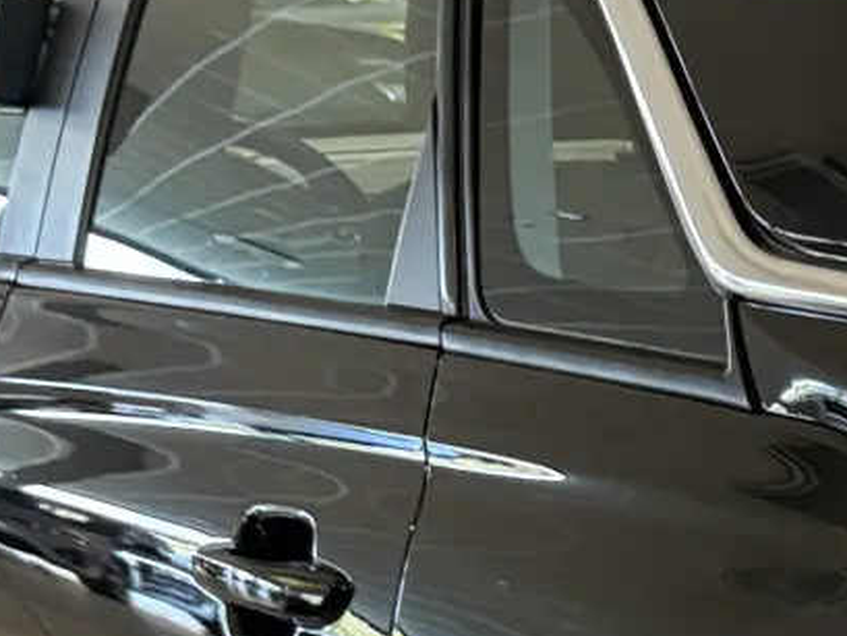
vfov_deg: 11.7
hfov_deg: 15.1
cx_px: 1216
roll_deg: +0.0
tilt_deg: -17.4
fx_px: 2986
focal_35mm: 122
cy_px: 883
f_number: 1.6
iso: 200
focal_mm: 5.96
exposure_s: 1/50
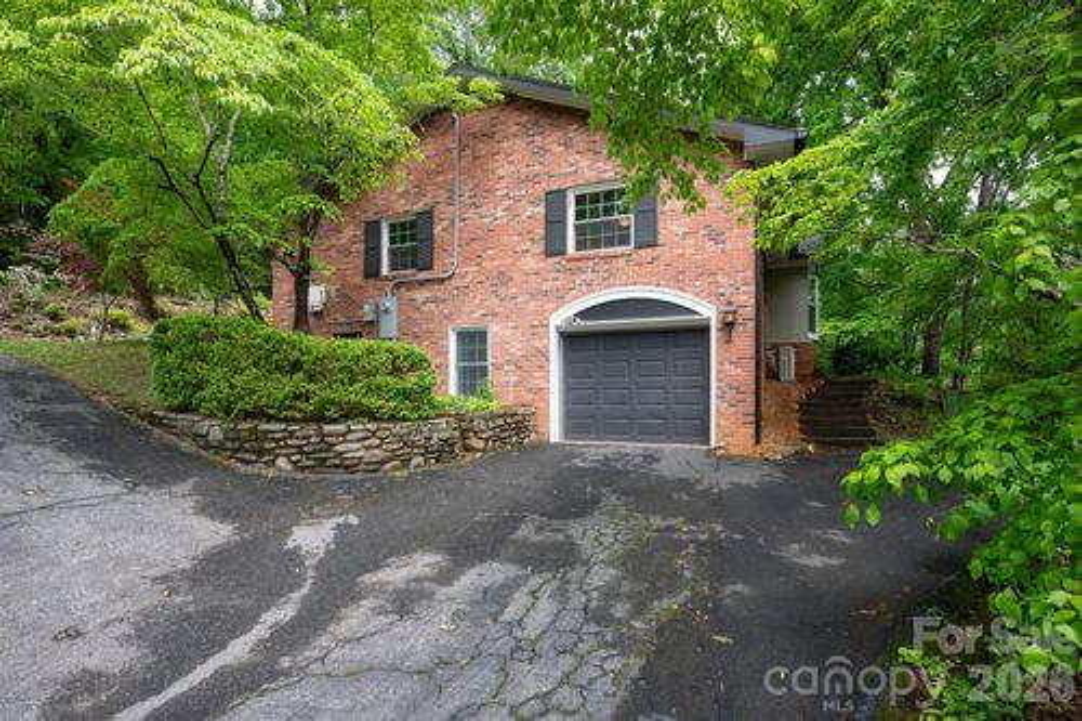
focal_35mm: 18
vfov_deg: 67.3
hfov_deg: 90.0
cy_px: 360
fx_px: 541
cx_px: 541
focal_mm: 18
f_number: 8
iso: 1600
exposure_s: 1/500
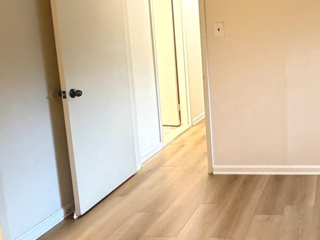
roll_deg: +0.7
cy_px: 70
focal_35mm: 36
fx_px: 333
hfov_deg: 43.6
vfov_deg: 38.9
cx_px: 323
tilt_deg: -9.2
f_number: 2.2
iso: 800
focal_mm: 2.22
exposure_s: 1/60
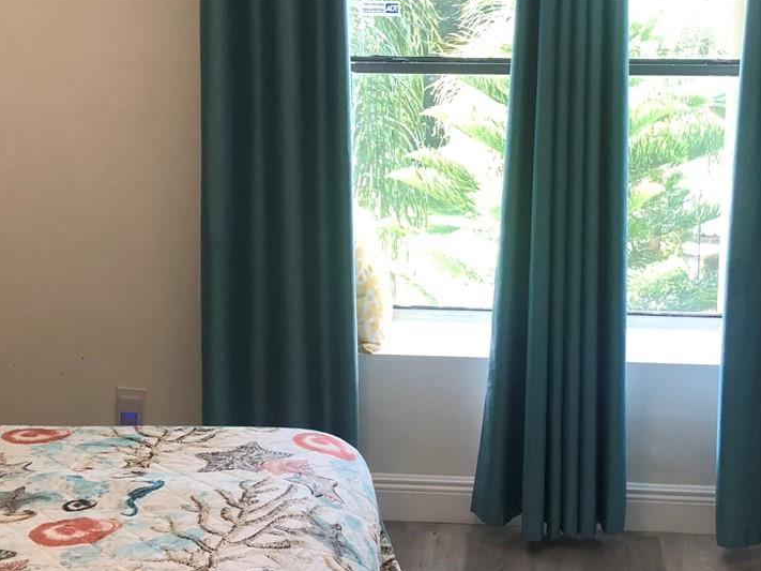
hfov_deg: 30.7
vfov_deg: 23.2
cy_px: 207
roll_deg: -0.3
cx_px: 409
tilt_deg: -10.0
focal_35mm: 63
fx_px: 1385
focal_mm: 3.99
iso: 20
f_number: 1.8
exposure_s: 1/40
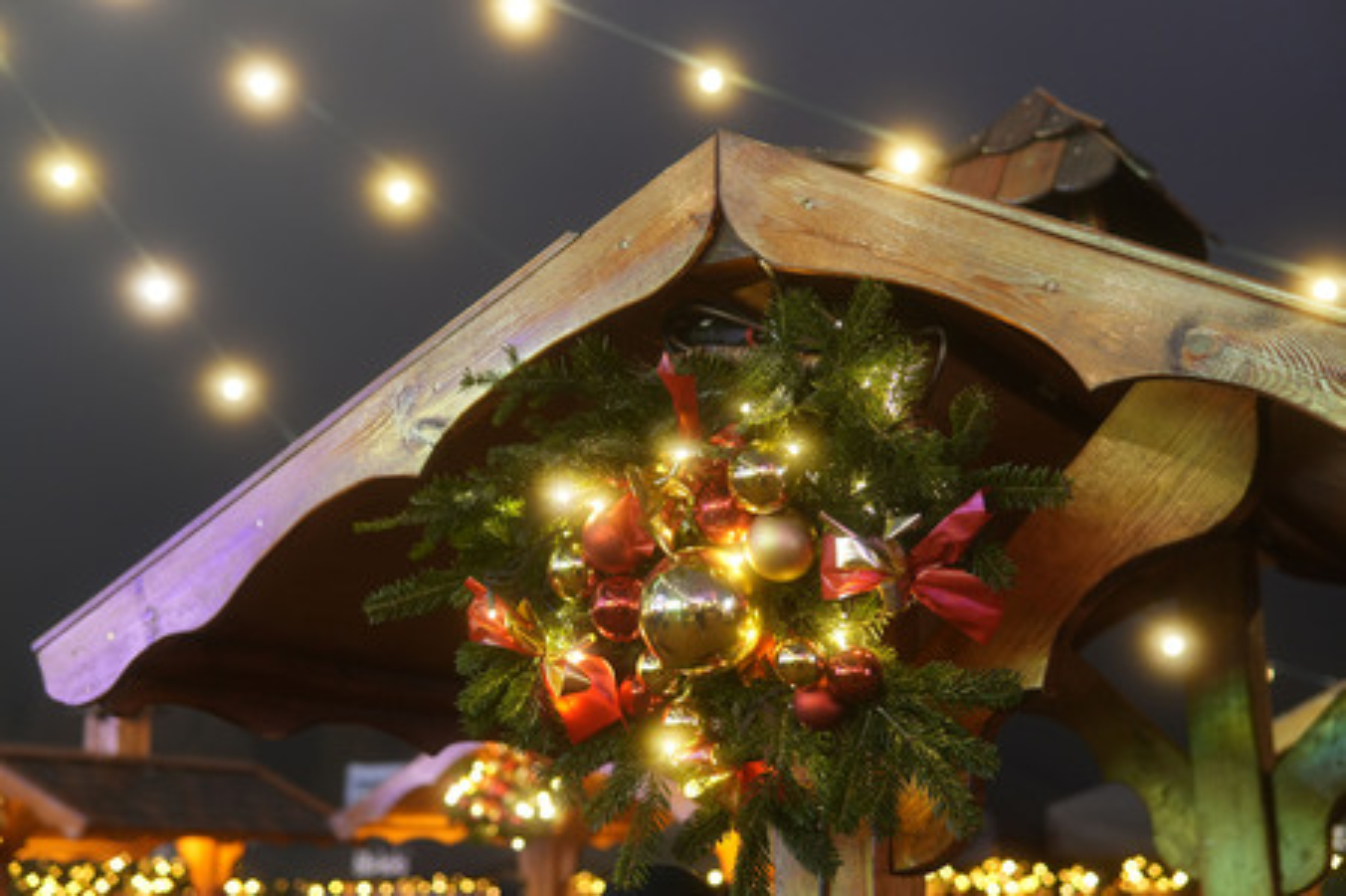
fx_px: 1681
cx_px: 673
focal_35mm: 45
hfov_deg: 43.6
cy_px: 448
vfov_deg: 29.8
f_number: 2
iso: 640
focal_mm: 30
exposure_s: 1/50
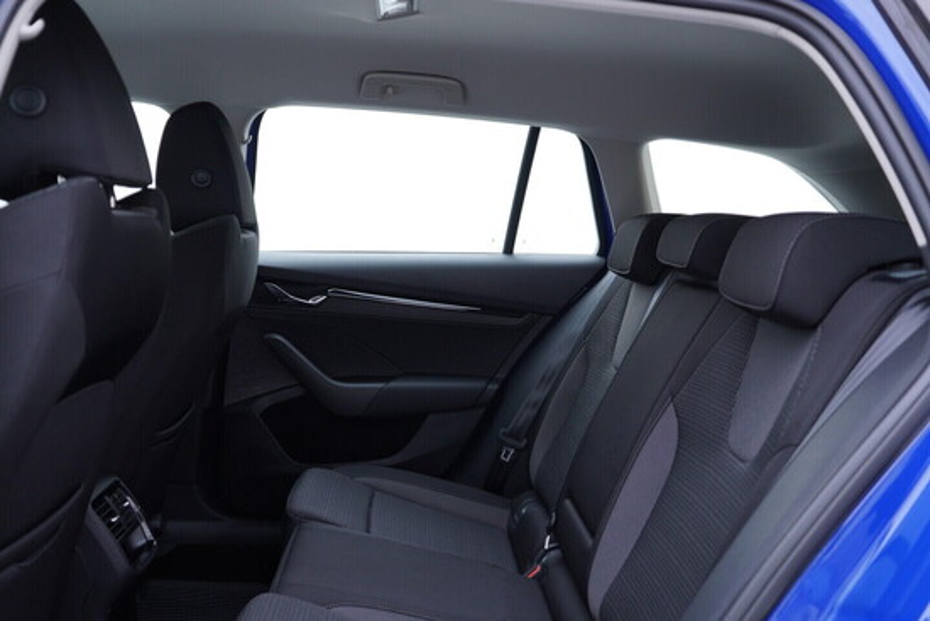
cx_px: 465
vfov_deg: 36.9
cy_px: 310
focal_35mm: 36
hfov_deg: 53.1
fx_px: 930
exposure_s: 1/40
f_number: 2.8
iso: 160
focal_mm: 24
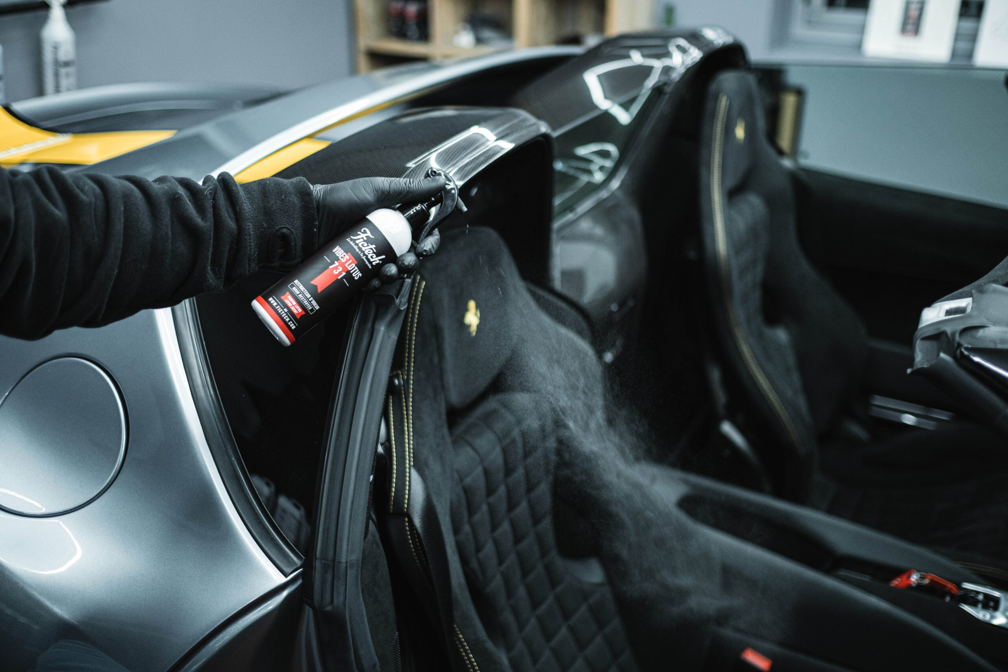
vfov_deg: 37.9
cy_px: 336
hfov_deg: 54.4
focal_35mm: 35
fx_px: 980
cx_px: 504
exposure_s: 1/160
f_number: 1.4
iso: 1250
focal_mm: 23
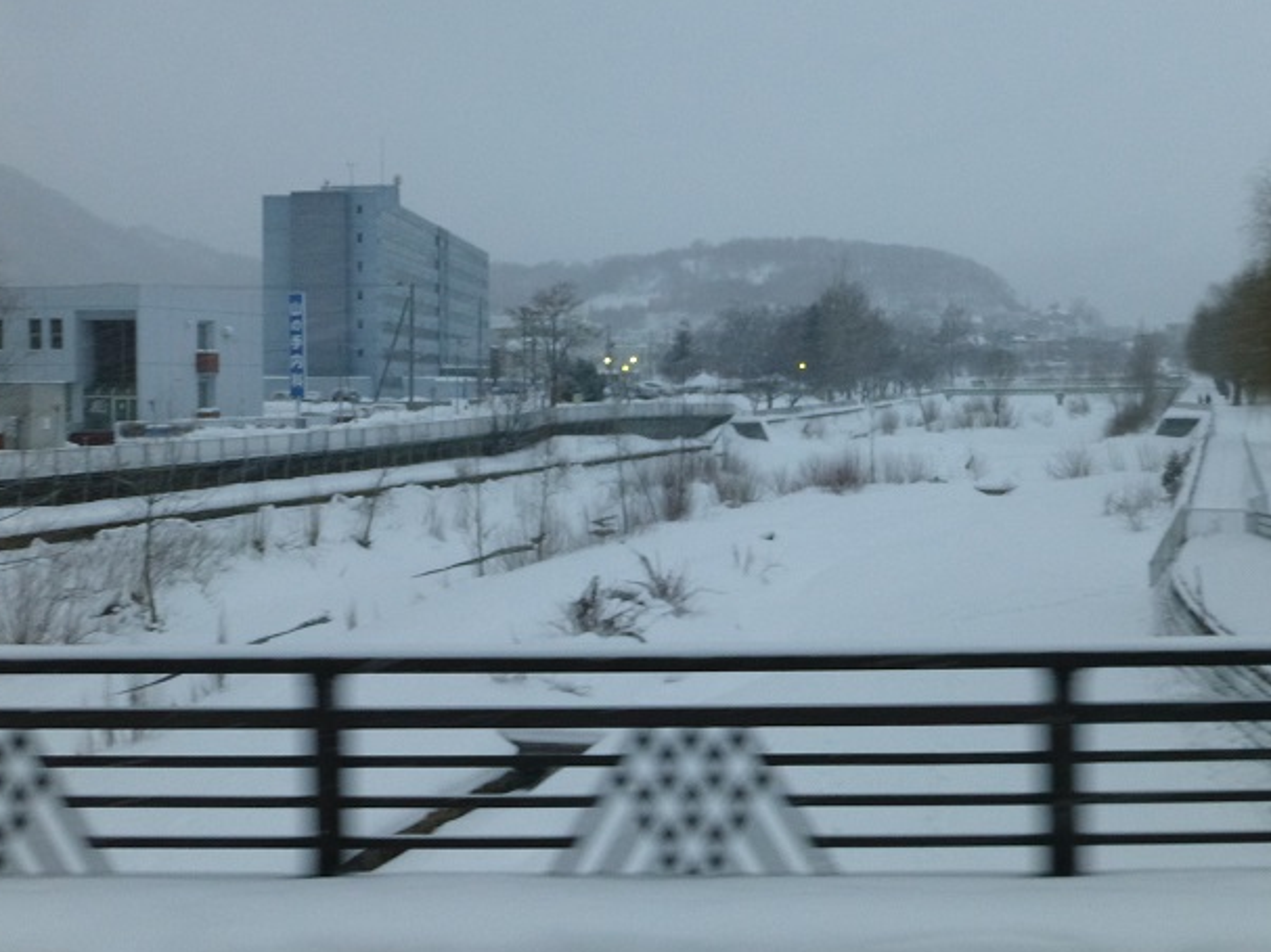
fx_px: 1579
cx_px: 672
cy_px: 362
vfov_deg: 33.4
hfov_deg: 43.8
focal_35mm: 43
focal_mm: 6.1
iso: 320
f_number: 3.7
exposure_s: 1/60
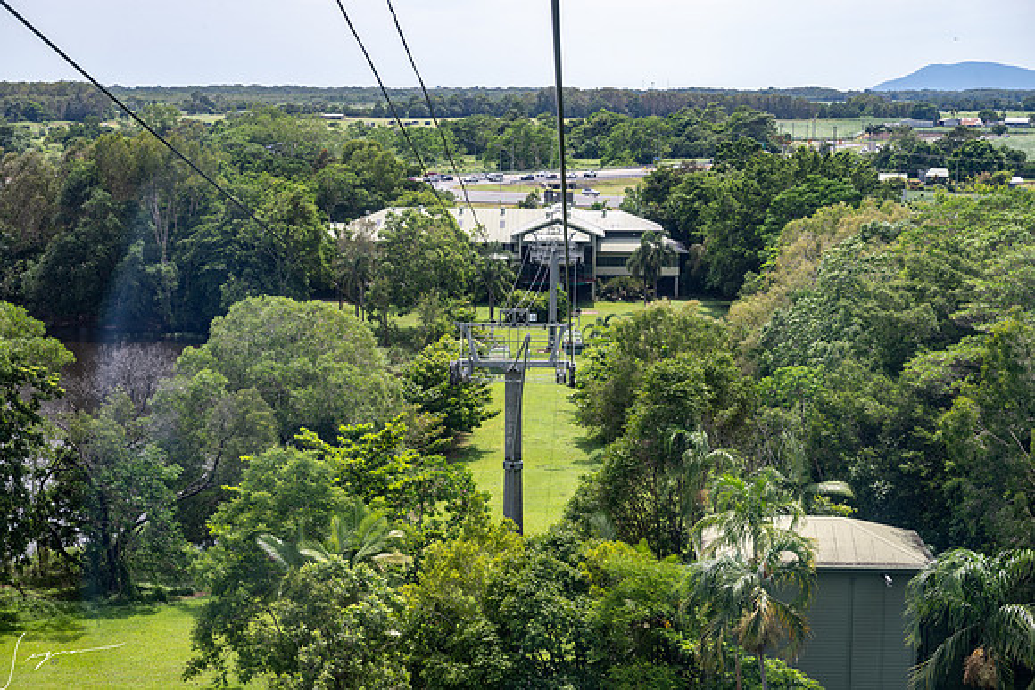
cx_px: 518
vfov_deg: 19.5
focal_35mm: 70
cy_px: 345
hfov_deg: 28.8
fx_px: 2013
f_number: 8
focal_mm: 70
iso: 90
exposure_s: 1/125
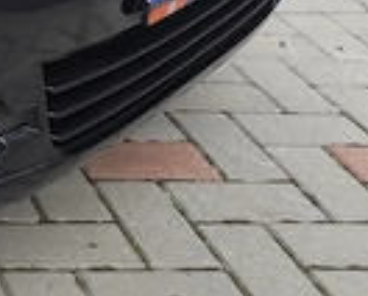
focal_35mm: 102
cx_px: -382
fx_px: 1113
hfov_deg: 15.0
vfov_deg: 13.7
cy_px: -212
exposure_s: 1/926
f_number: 1.65
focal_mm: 6.19
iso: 50
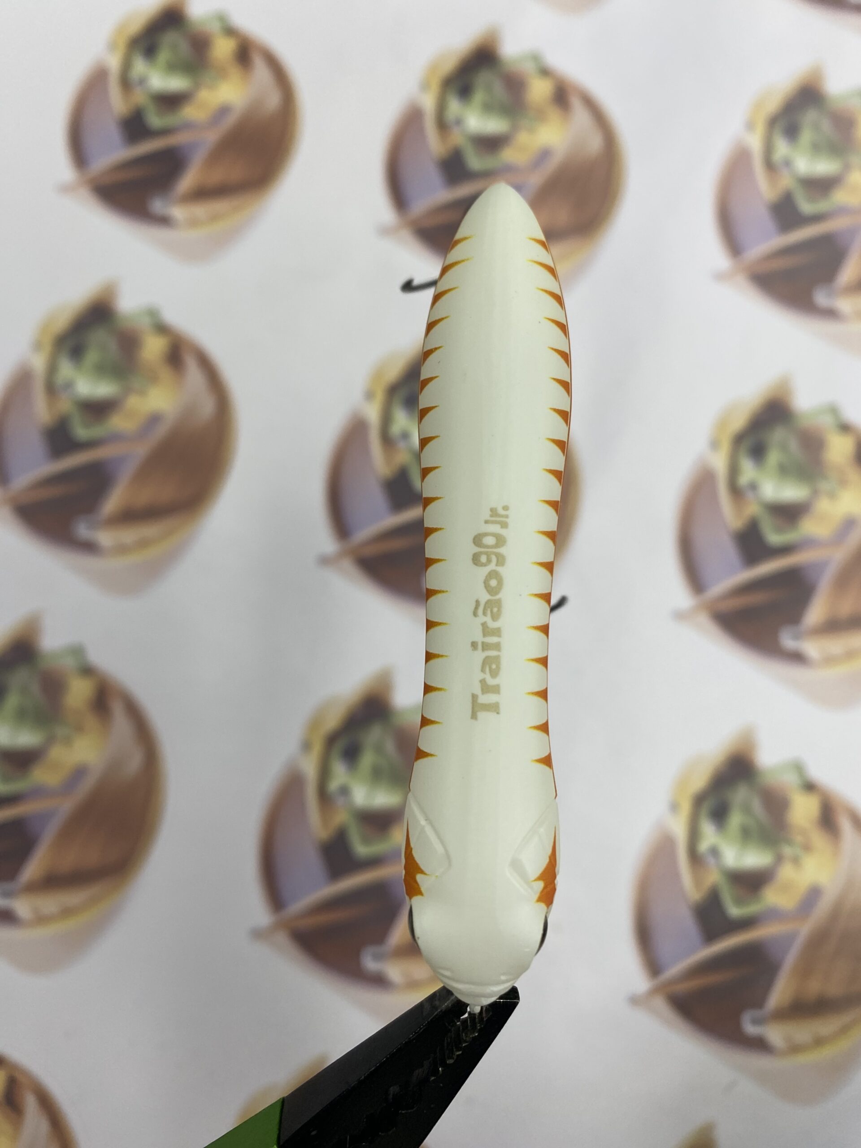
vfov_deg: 69.4
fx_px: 829
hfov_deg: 54.9
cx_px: 430
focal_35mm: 25
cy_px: 574
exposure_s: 1/120
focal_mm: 4.25
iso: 100
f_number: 1.8
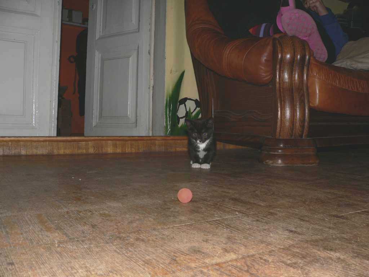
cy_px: 138
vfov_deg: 39.7
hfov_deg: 51.4
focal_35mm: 36
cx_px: 184
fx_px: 384
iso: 100
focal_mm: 6
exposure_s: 1/200
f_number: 2.8
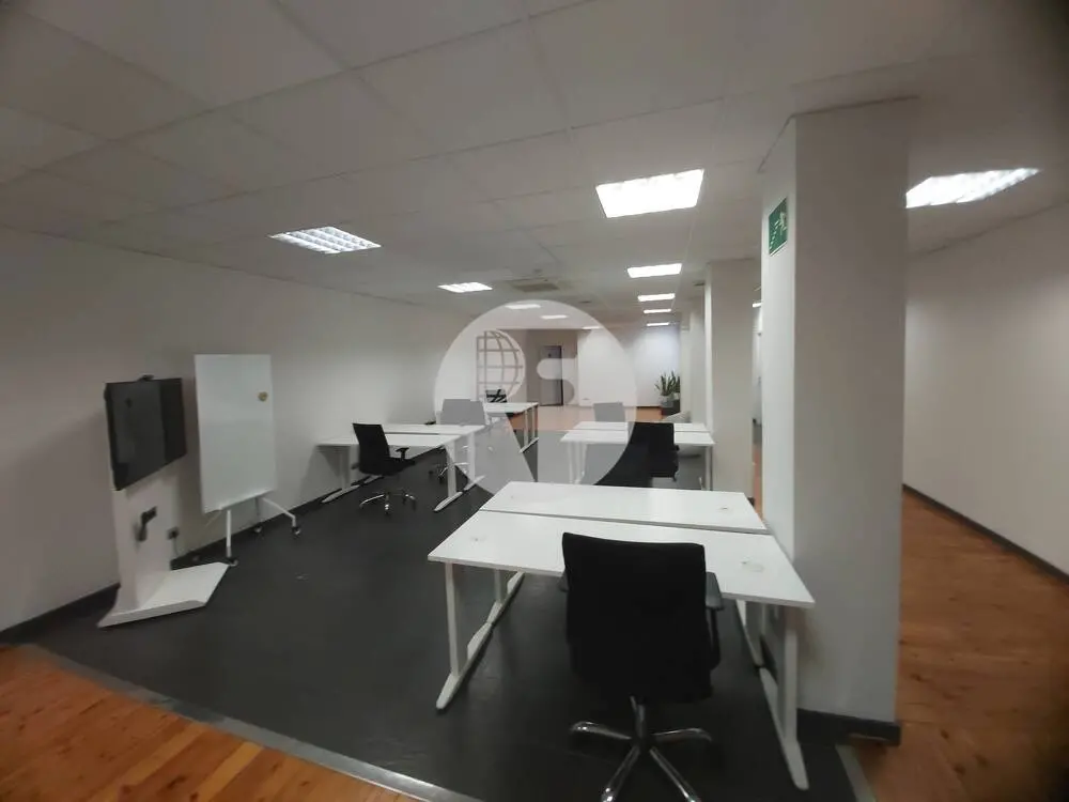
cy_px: 401
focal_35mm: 12
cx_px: 534
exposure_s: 1/50
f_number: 2.2
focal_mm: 1.42
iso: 100
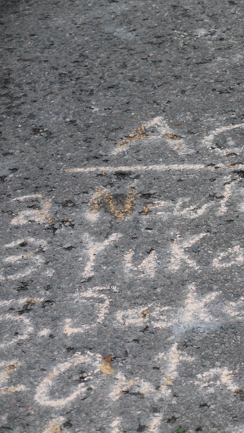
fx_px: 1173
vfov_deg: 20.9
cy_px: 217
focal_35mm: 102
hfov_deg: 11.7
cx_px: 282
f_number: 5
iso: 100
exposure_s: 1/500
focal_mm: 35
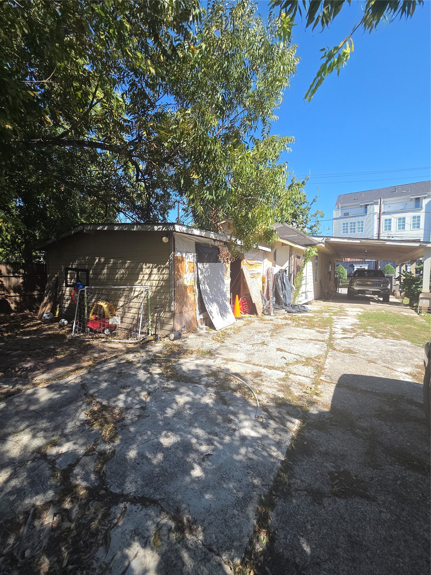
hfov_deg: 89.9
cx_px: 216
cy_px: 288
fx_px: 216
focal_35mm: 13
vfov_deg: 106.2
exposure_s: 1/763
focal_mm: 2.2
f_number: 2.2
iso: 50
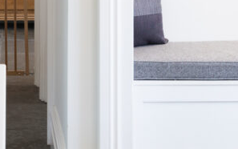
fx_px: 649
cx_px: 15
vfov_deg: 12.5
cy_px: -66
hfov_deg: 20.3
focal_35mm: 100
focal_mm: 28
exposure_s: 1/4
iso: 100
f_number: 9
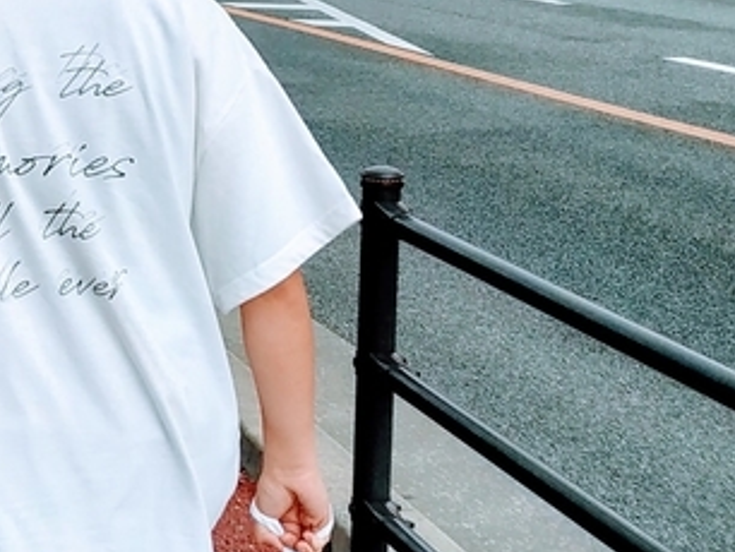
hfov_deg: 18.8
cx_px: -303
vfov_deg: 15.7
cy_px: 218
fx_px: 1997
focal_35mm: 94
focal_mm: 3.94
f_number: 1.9
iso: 100
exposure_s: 1/141
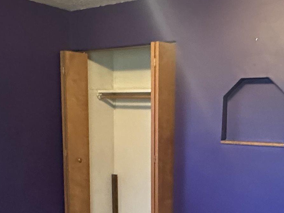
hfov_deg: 39.6
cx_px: 132
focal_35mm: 48
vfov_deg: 29.5
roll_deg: +0.4
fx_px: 394
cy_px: 173
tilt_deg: -10.6
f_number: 2.2
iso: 1000
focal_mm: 2.22
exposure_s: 1/30
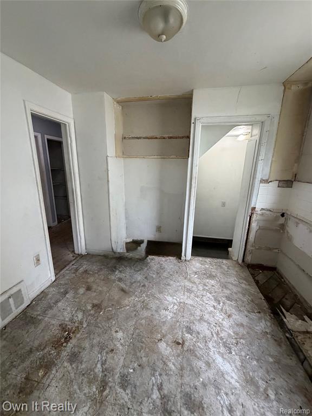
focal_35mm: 14
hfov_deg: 85.7
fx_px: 168
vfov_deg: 102.1
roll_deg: -0.2
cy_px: 208
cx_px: 156
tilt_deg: -17.3
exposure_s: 1/94
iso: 320
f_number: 2.2
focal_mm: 2.22
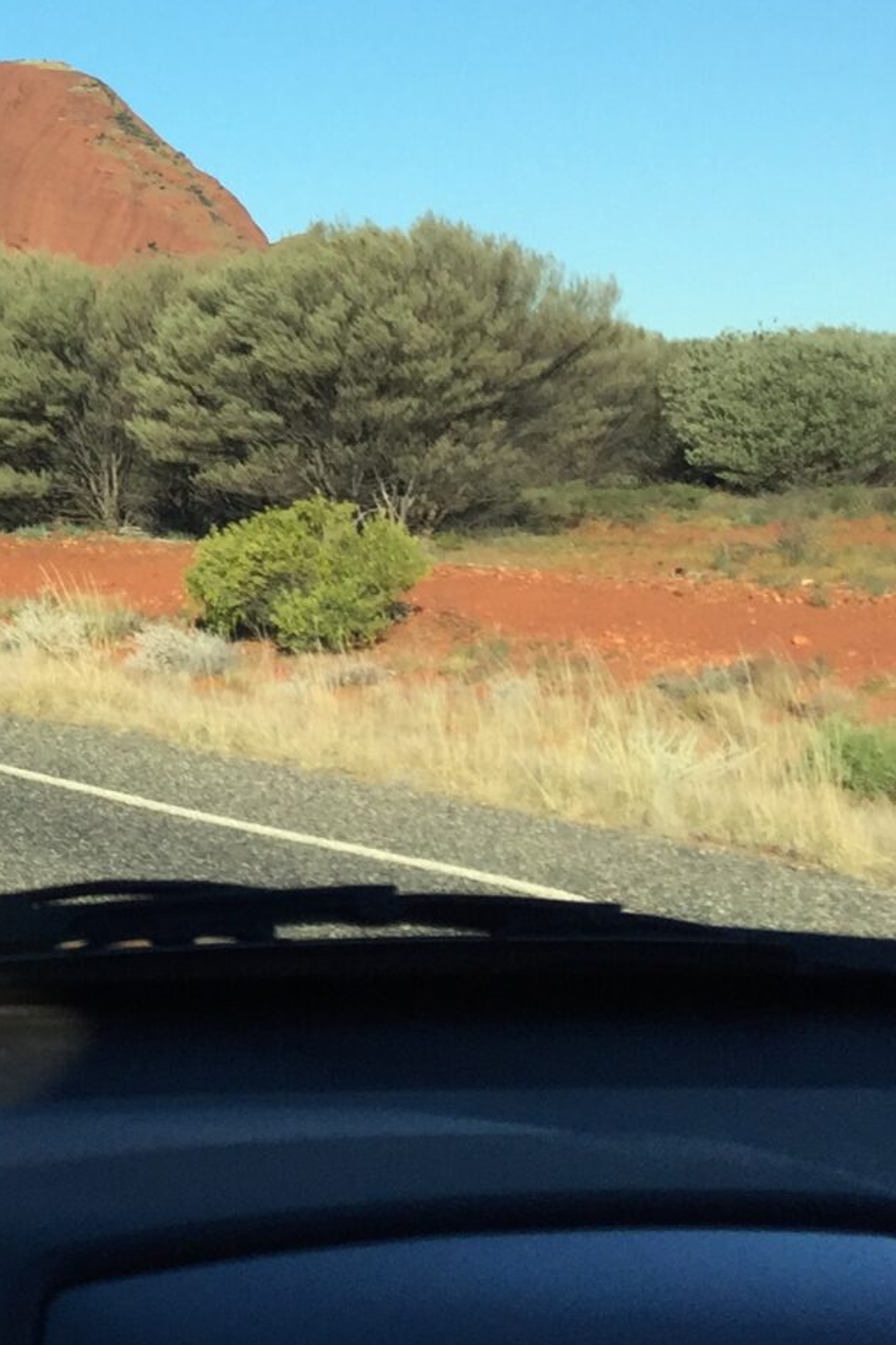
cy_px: 259
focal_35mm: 83
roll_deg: -2.4
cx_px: -584
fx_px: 3098
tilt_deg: +6.0
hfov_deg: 14.9
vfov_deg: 24.1
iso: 32
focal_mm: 4.15
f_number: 2.2
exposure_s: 1/1276
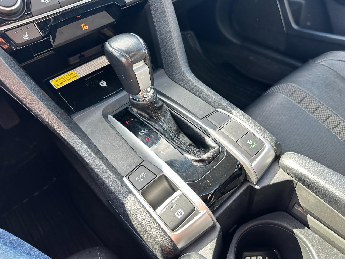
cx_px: 172
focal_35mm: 24
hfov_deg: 71.6
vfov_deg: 56.8
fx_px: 239
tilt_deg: -46.4
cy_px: 130
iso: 64
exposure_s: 1/121
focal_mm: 6.86
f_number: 1.78
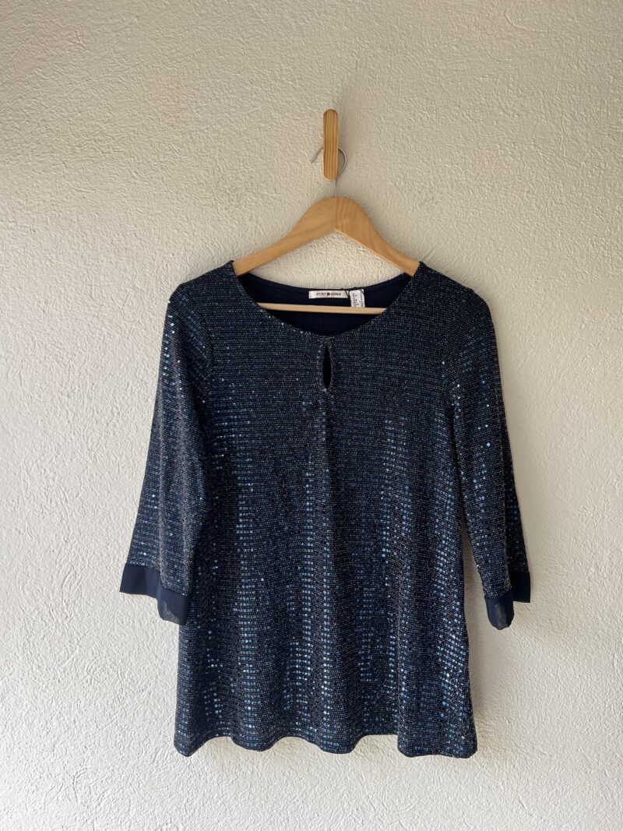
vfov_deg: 67.3
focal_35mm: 26
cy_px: 416
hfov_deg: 53.1
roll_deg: +0.5
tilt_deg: -1.2
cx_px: 312
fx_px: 624
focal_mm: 5.7
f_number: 1.5
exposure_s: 1/308
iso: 50
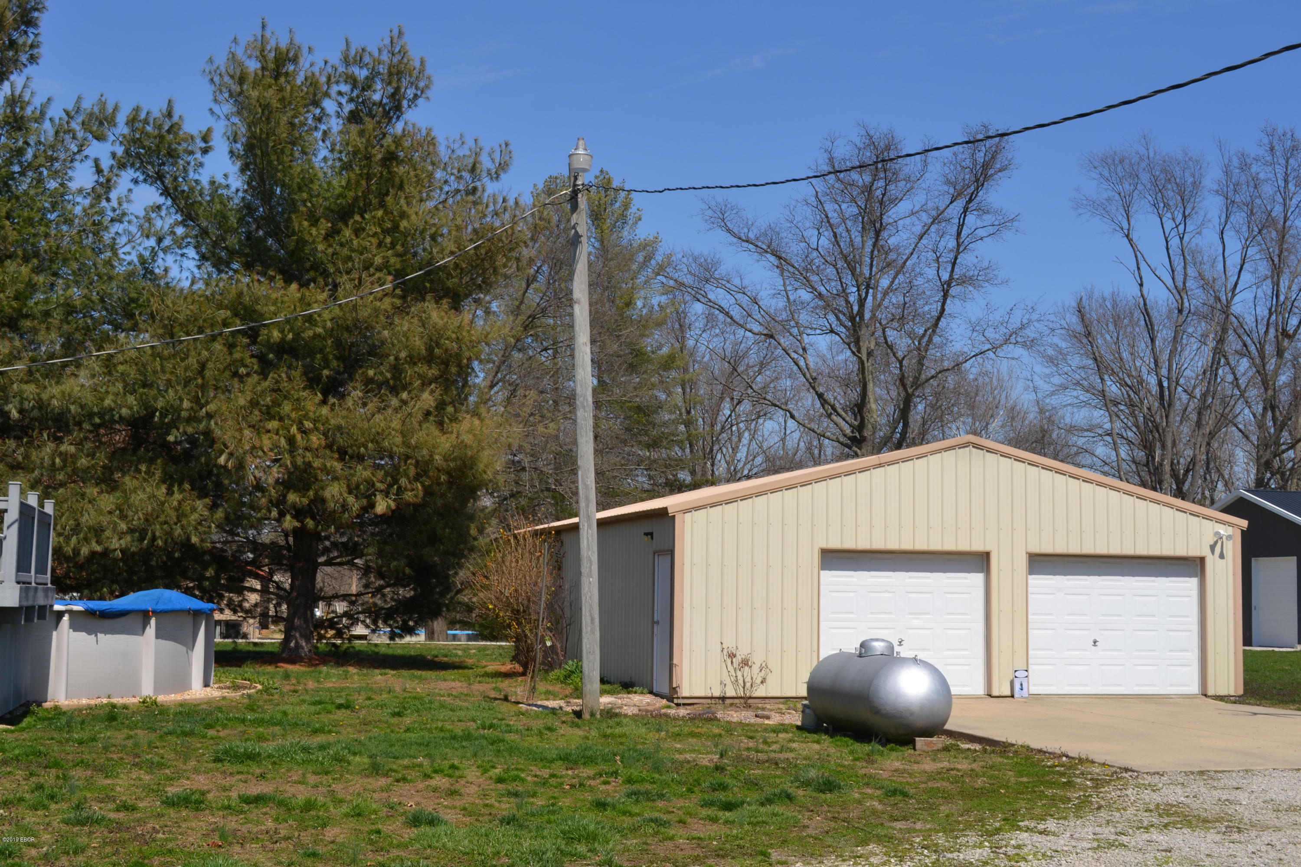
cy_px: 434
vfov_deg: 29.9
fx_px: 1626
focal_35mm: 45
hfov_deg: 43.6
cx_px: 650
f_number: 10
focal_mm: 30
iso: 100
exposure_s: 1/200
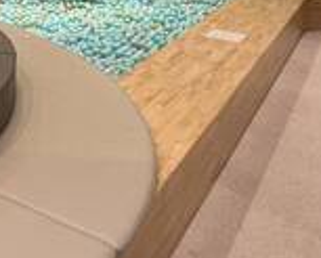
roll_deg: -0.4
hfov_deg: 25.0
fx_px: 504
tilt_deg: -2.8
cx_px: -185
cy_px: -78
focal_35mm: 53
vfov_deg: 24.9
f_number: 1.8
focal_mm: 1.57
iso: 50
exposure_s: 1/100
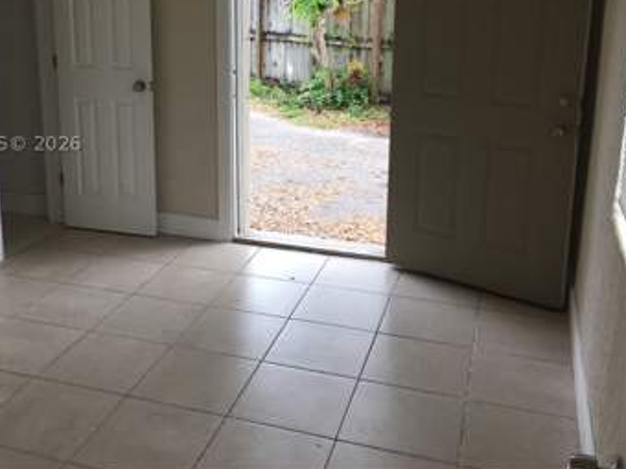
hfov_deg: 45.5
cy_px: 143
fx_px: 741
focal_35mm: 41
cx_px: 250
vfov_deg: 34.7
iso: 40
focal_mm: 4.15
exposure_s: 1/120
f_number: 2.2
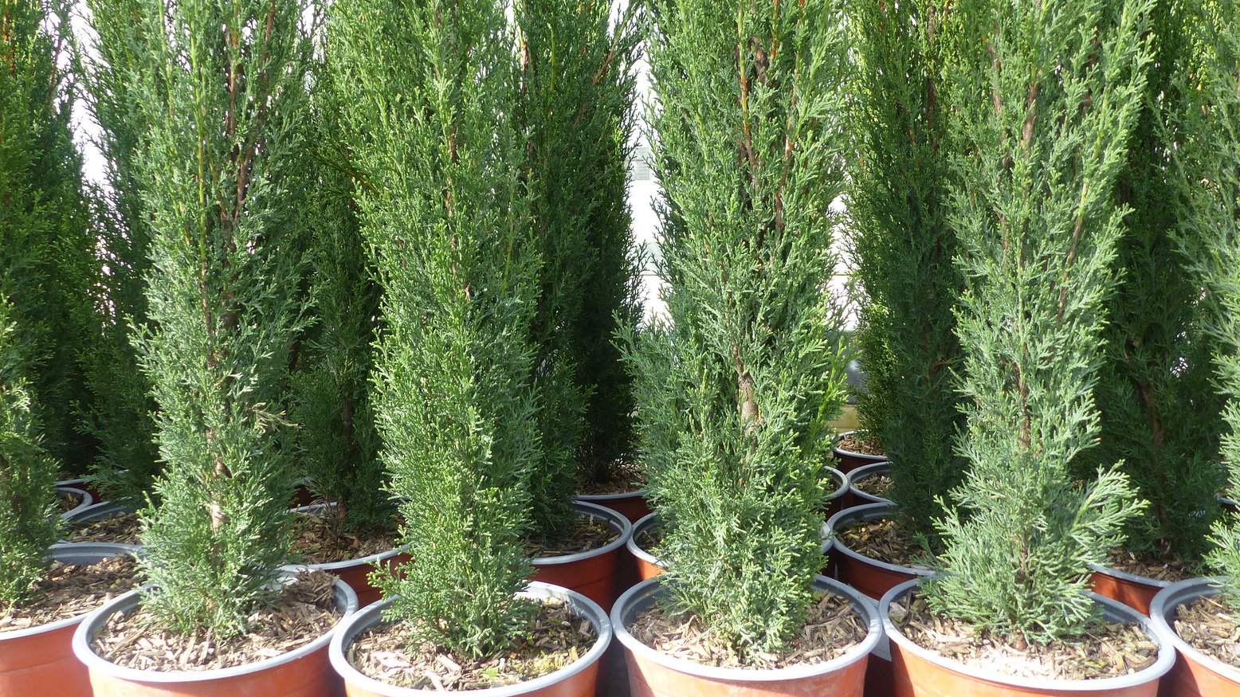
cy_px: 281
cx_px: 618
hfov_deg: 67.9
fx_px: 921
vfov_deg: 41.3
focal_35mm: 28
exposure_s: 1/125
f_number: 4
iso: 100
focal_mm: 4.5
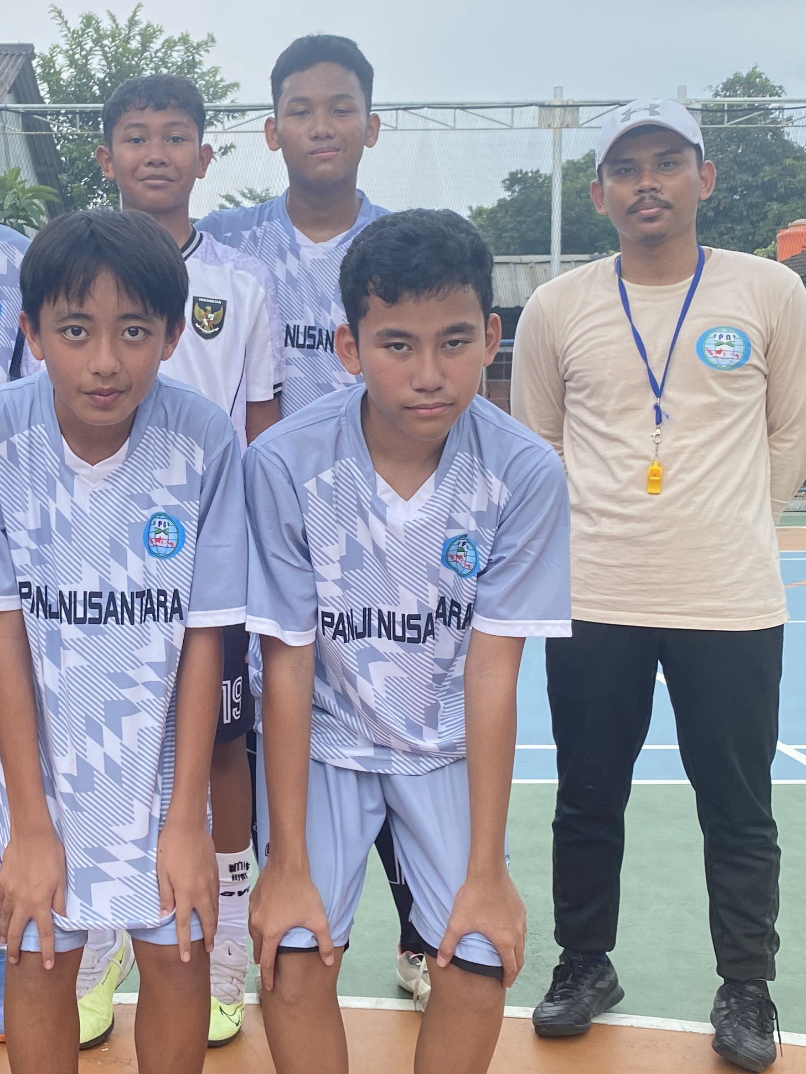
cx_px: 152
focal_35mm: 54
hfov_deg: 26.5
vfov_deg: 35.5
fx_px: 1676
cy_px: 503
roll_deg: -0.4
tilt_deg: -3.4
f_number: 1.8
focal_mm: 4.25
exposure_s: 1/251
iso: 32
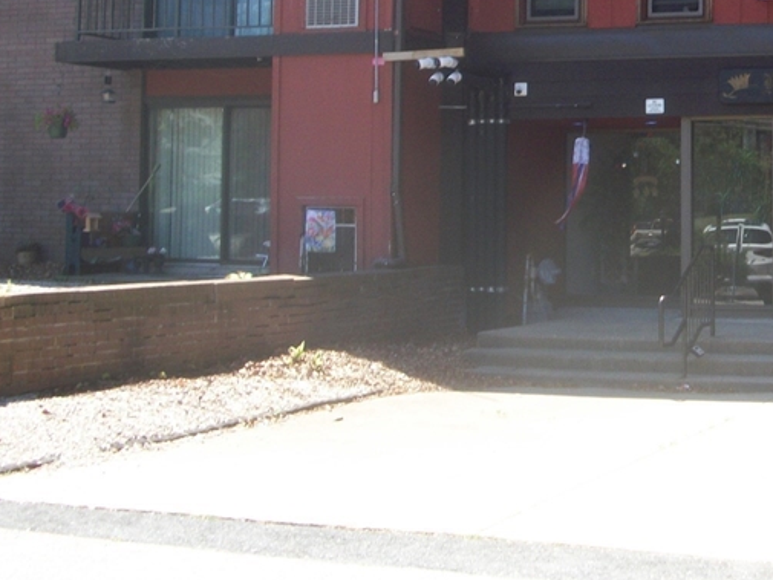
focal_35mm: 71
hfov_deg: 26.4
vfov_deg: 20.5
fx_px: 1586
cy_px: 112
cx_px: 712
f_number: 3.1
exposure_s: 1/320
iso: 80
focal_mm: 6.3
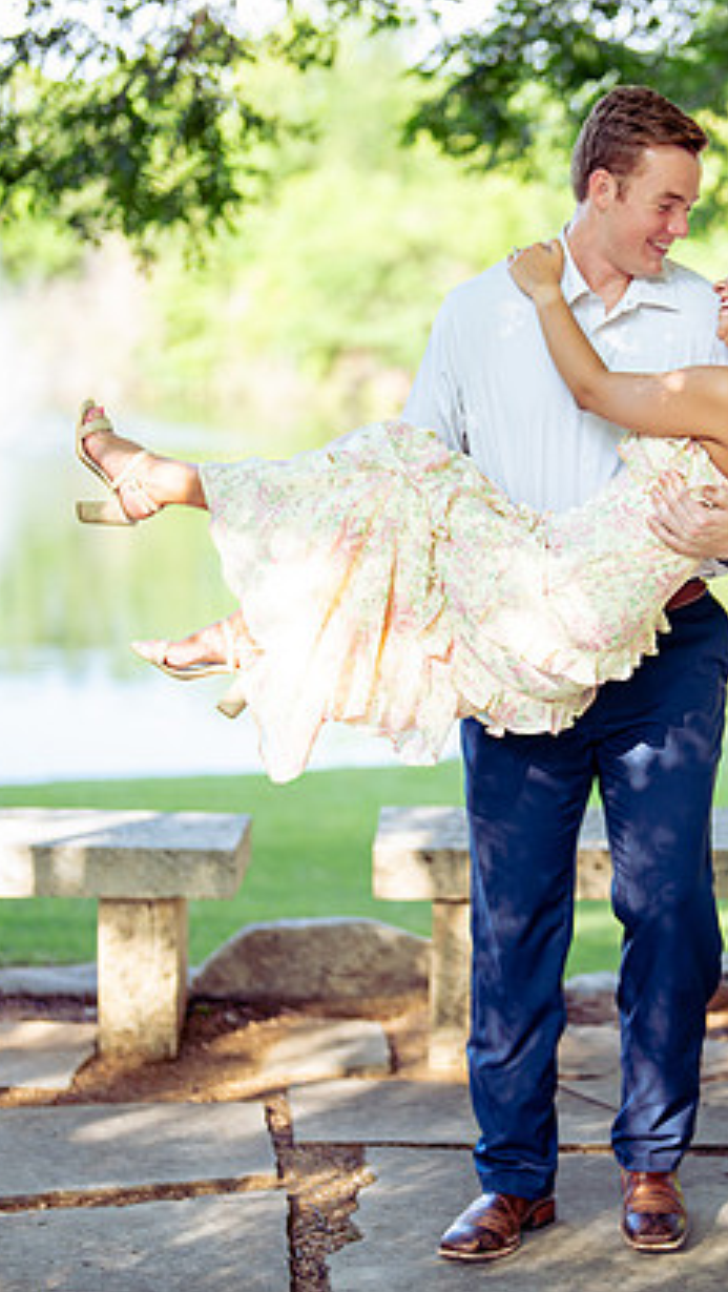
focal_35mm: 88
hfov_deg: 13.6
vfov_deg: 24.2
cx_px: 644
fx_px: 3016
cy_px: 614
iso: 200
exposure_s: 1/1000
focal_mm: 50
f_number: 1.2
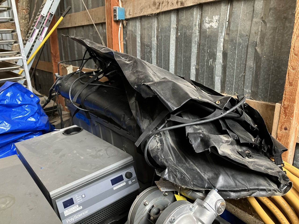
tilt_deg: -16.1
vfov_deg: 49.7
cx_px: 150
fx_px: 242
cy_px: 112
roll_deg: -0.4
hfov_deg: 63.4
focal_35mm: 28
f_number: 1.8
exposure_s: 1/40
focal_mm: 3.99
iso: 400
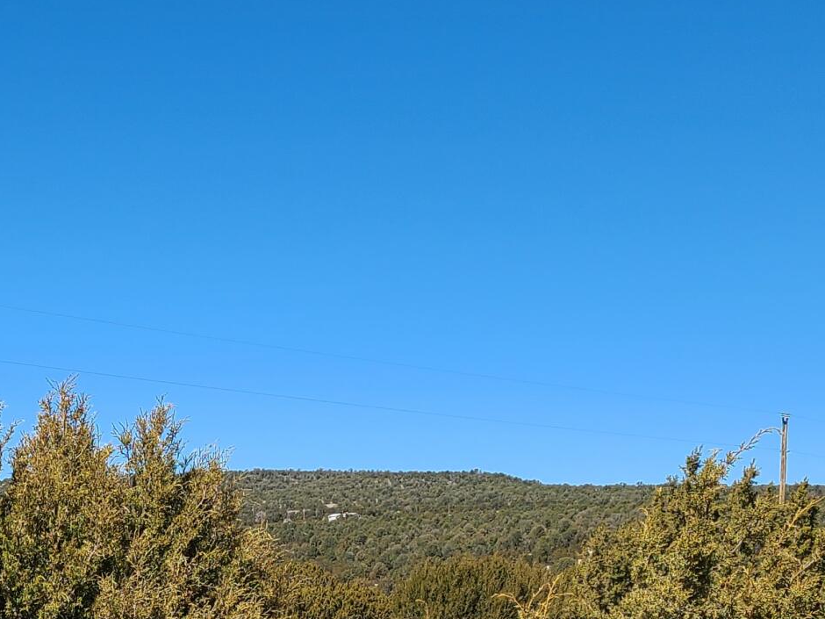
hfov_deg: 22.2
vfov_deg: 16.9
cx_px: -91
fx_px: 1978
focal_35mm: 83
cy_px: 757
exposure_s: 1/2410
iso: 40
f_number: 1.8
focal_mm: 5.4
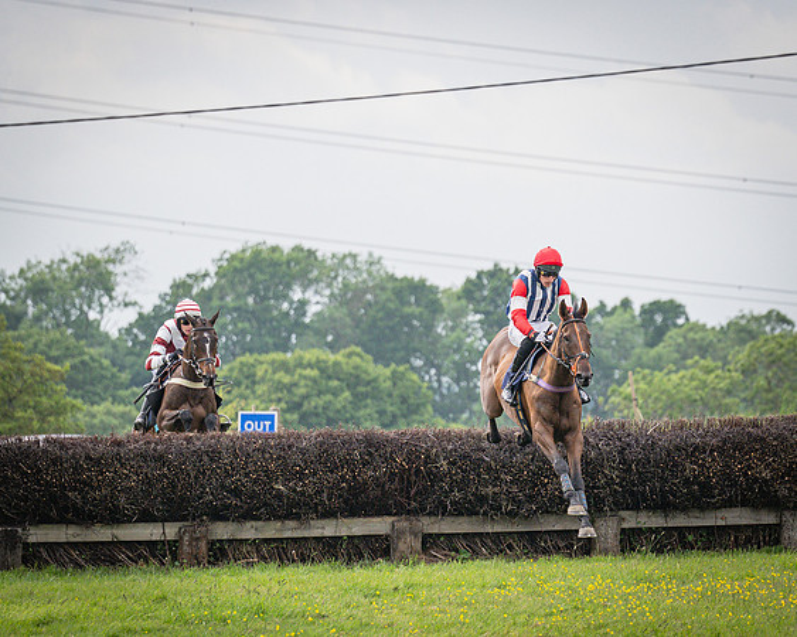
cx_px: 668
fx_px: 10309
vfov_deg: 3.5
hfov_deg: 4.4
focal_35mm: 437
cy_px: 326
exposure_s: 1/1600
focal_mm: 170
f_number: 4.5
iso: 400
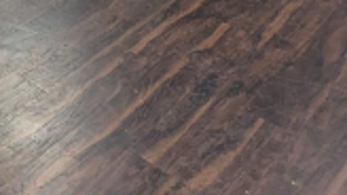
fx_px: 653
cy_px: -244
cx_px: -90
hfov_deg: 26.0
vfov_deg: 13.4
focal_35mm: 71
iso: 215
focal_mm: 2.35
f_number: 2.2
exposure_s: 1/24
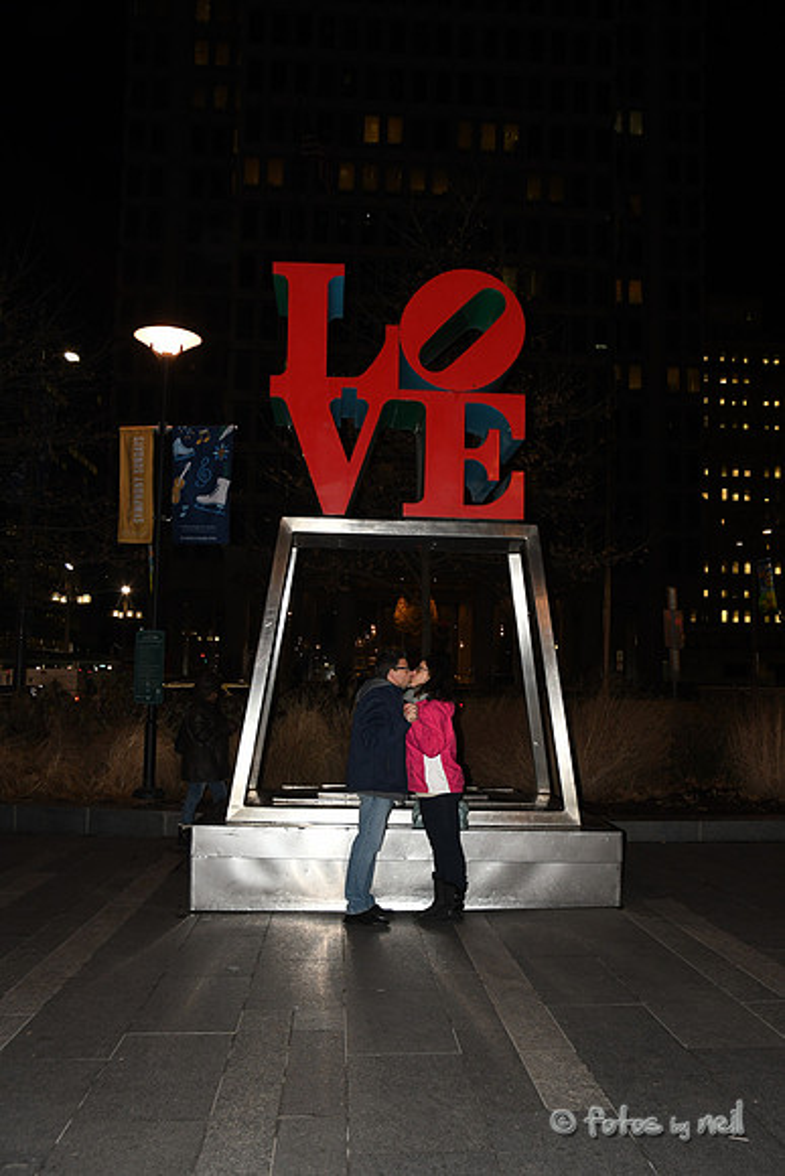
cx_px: 392
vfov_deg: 57.2
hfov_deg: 40.0
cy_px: 588
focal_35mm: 33
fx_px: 1079
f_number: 7.1
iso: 800
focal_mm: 22
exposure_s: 1/60
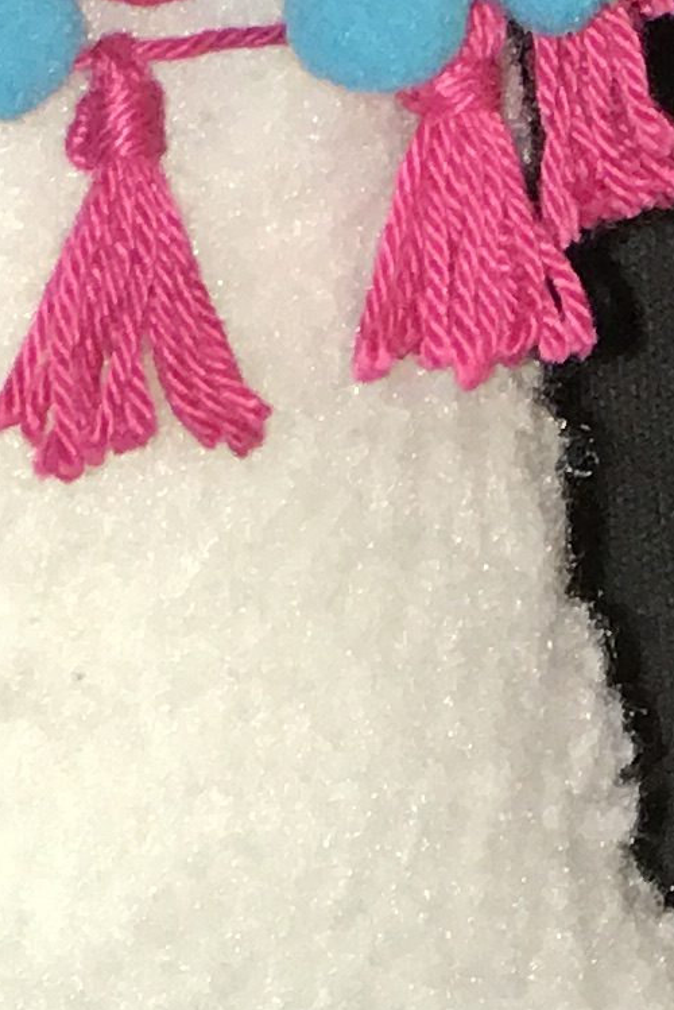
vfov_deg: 6.3
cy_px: -831
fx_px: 8950
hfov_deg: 4.3
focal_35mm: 319
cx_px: -18
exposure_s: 1/50
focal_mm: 6.6
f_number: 2.8
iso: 100
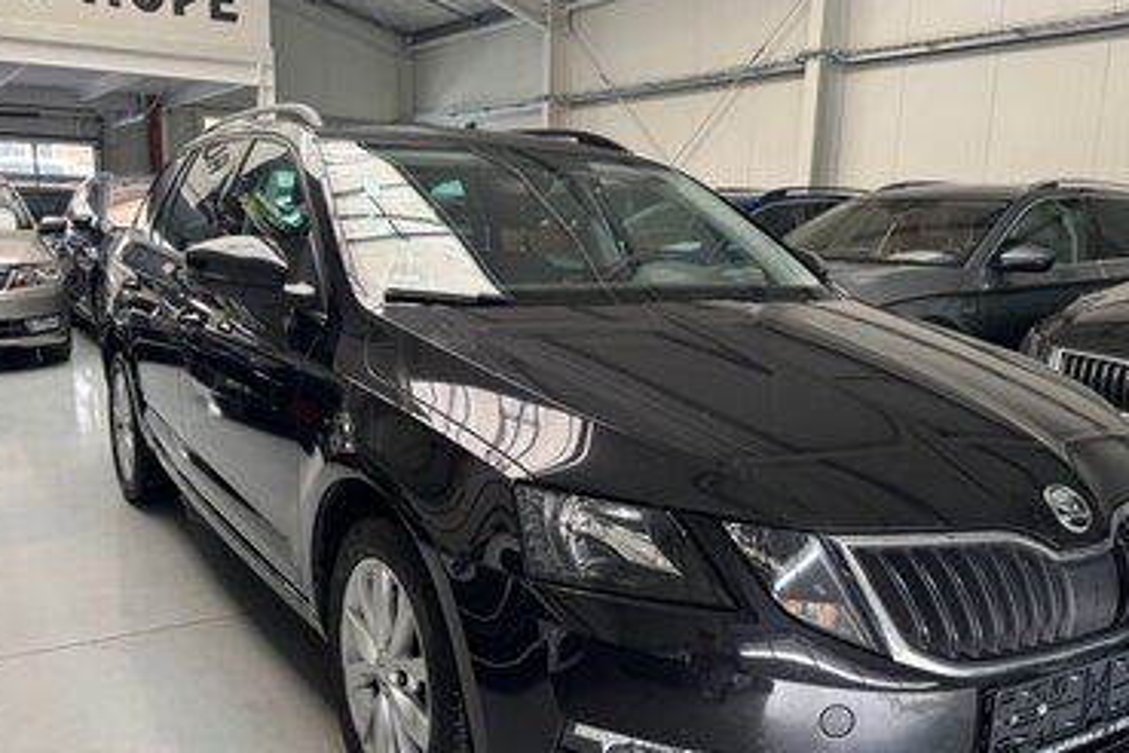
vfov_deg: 39.8
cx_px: 578
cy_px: 456
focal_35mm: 33
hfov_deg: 57.2
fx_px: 1035
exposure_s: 1/60
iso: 320
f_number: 1.78
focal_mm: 6.76
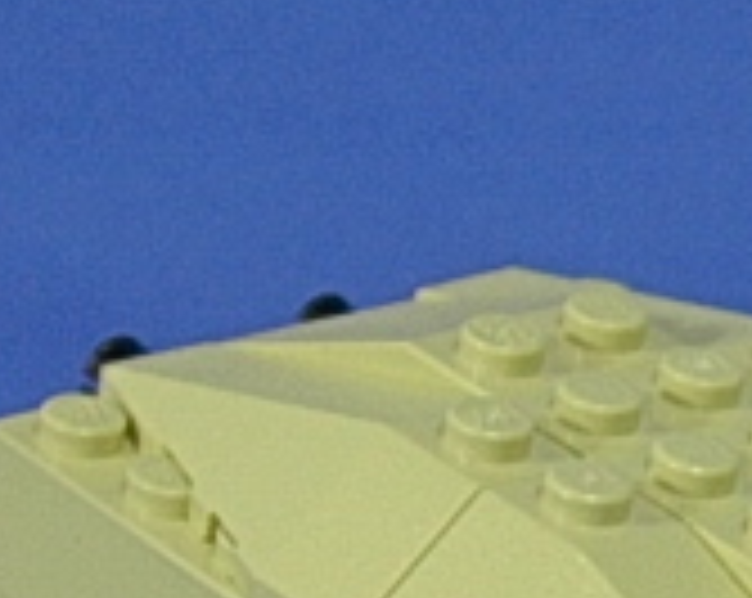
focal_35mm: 251
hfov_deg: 7.6
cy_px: 908
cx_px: 1144
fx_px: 5577
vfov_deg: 6.1
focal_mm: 10.2
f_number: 3.6
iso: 70
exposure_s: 1/9.7
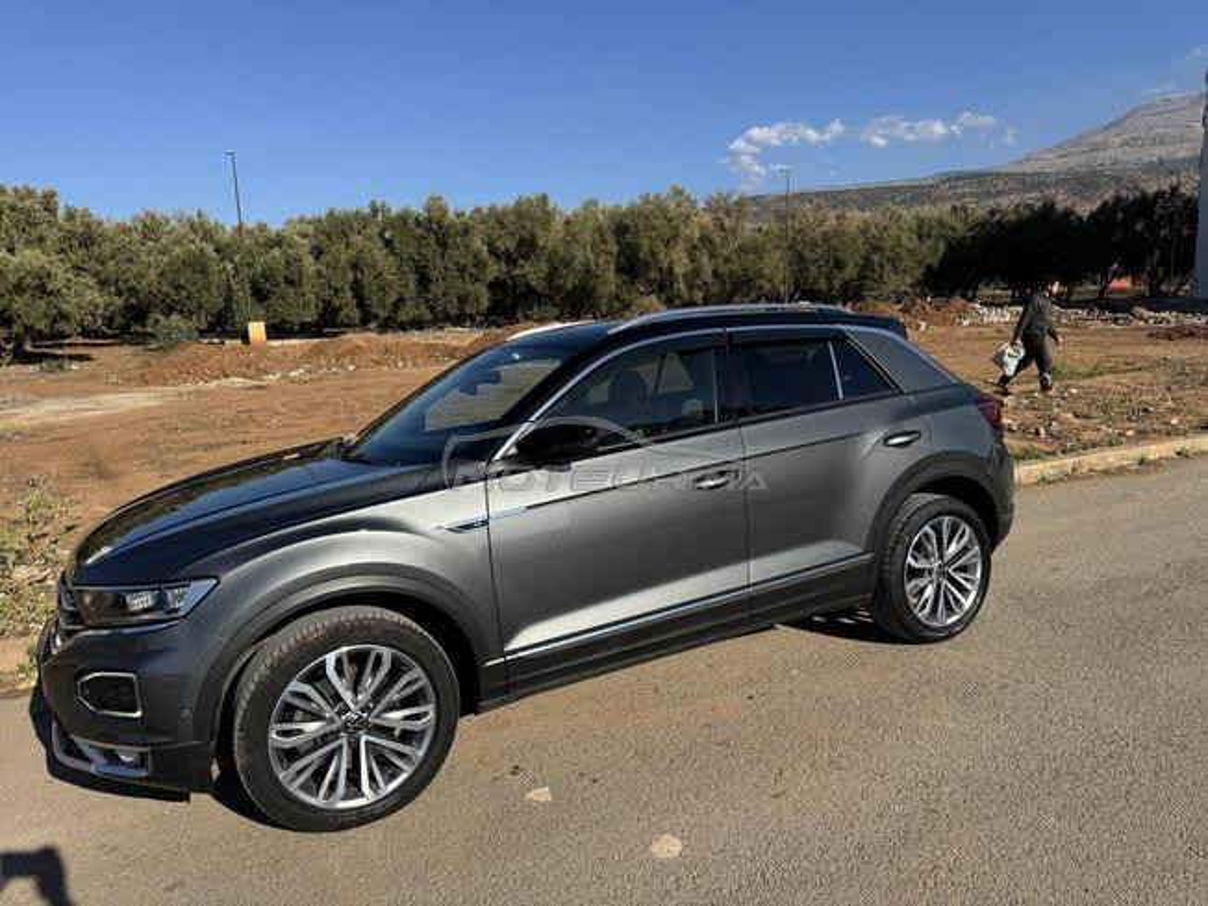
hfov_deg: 71.6
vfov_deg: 56.8
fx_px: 838
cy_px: 453
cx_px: 604
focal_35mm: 24
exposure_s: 1/5348
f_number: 1.78
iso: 80
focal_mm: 6.76
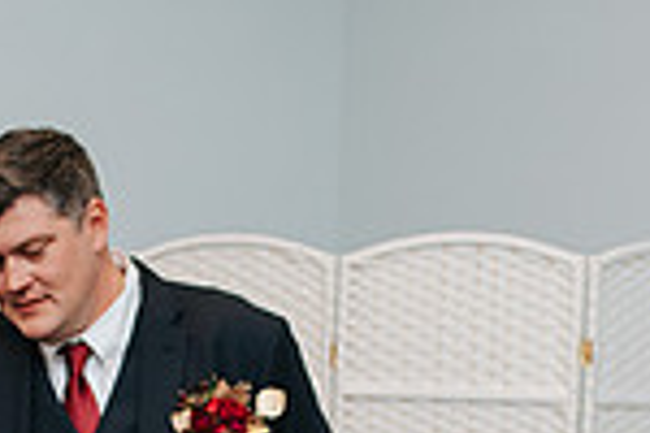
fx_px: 2618
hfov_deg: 14.1
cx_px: 121
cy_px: 689
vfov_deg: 9.2
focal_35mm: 145
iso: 800
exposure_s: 1/200
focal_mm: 35
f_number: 2.8
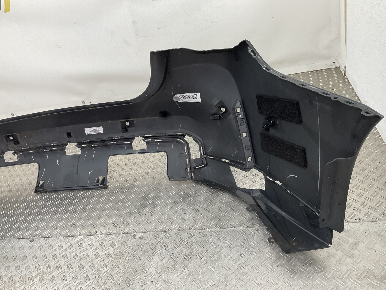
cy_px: 145
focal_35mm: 29
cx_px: 193
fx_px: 323
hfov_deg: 61.7
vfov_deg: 48.2
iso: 32
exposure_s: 1/120
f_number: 1.8
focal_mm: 3
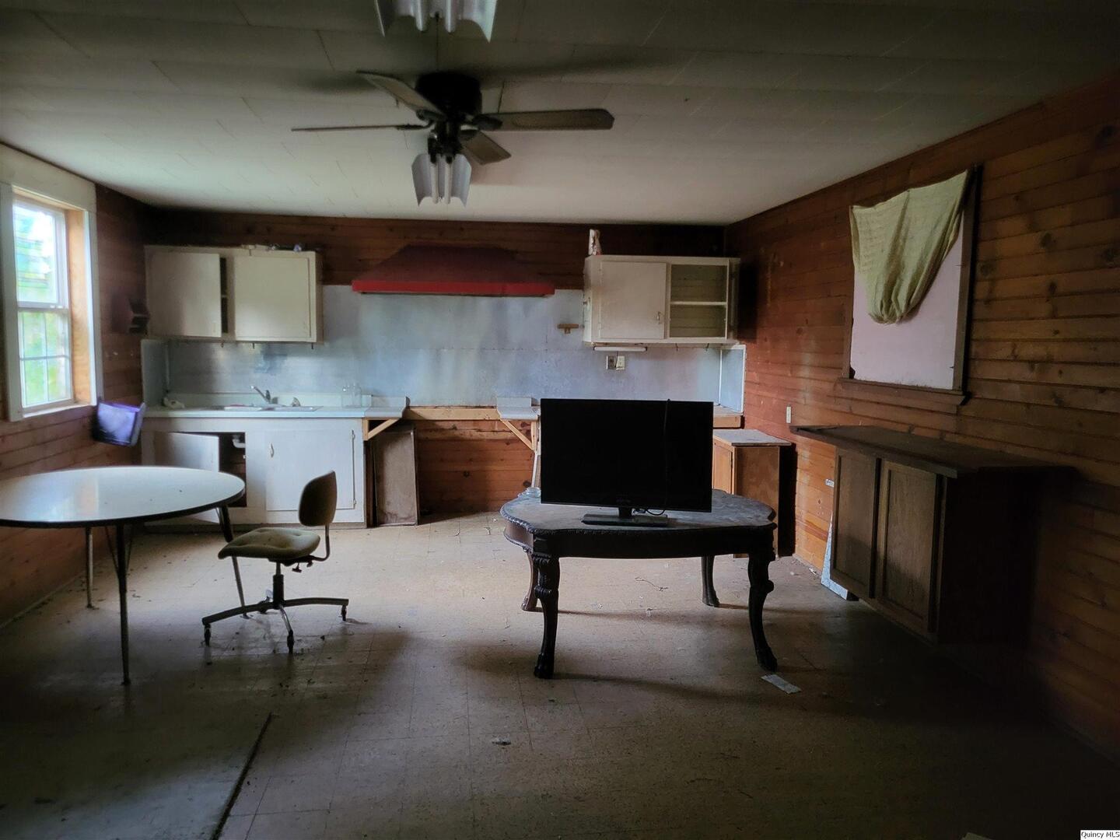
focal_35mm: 26
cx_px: 560
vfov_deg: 53.1
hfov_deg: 67.3
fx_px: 841
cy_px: 420
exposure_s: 1/24
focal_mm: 5.4
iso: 800
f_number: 1.8
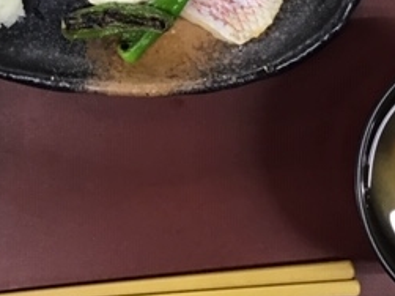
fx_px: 901
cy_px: -25
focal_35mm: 79
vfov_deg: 18.0
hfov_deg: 24.6
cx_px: 131
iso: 100
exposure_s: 1/30
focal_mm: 3.3
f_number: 2.4
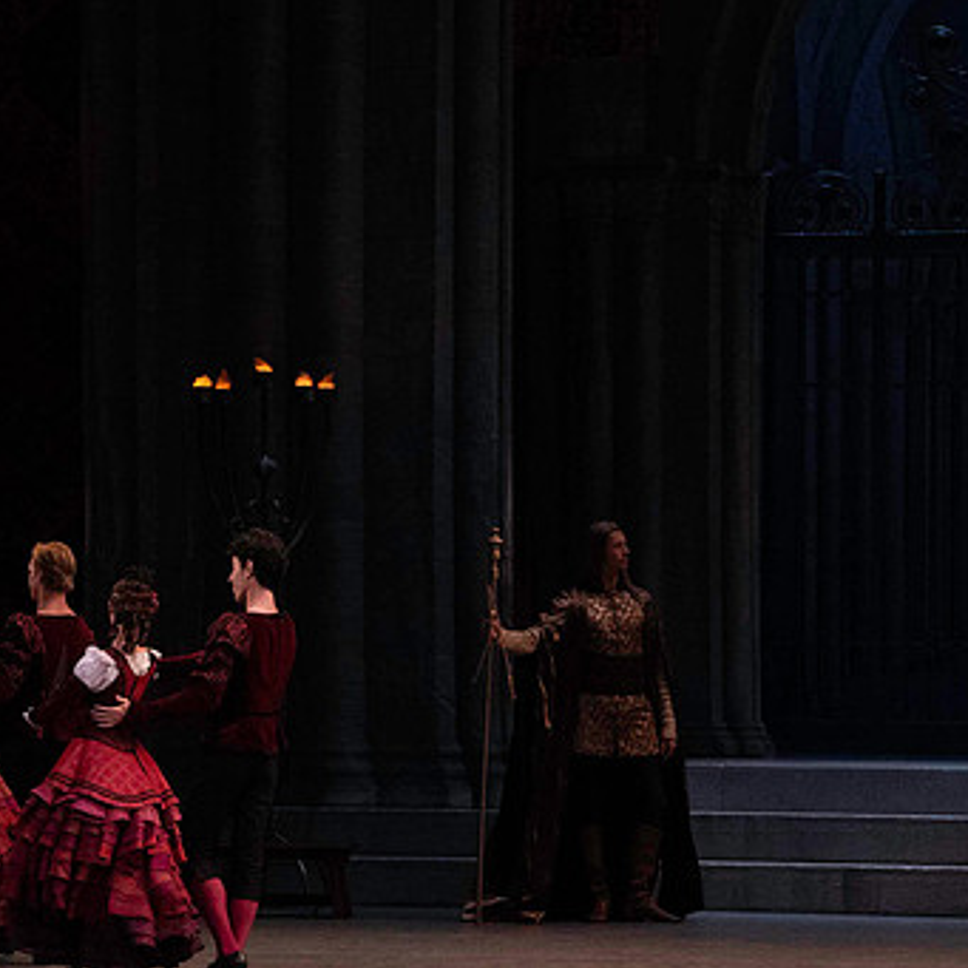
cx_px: 165
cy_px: 544
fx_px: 6676
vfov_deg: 8.3
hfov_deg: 8.3
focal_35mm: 211
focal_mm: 146
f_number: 7.1
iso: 12800
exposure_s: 1/400
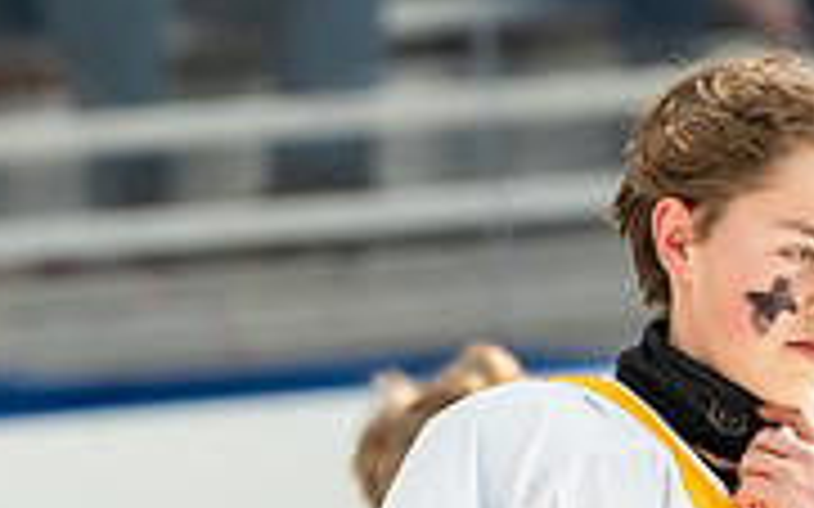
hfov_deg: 2.9
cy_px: 713
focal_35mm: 734
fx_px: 16278
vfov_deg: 1.8
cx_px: 270
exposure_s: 1/800
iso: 1000
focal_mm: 150
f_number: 3.2
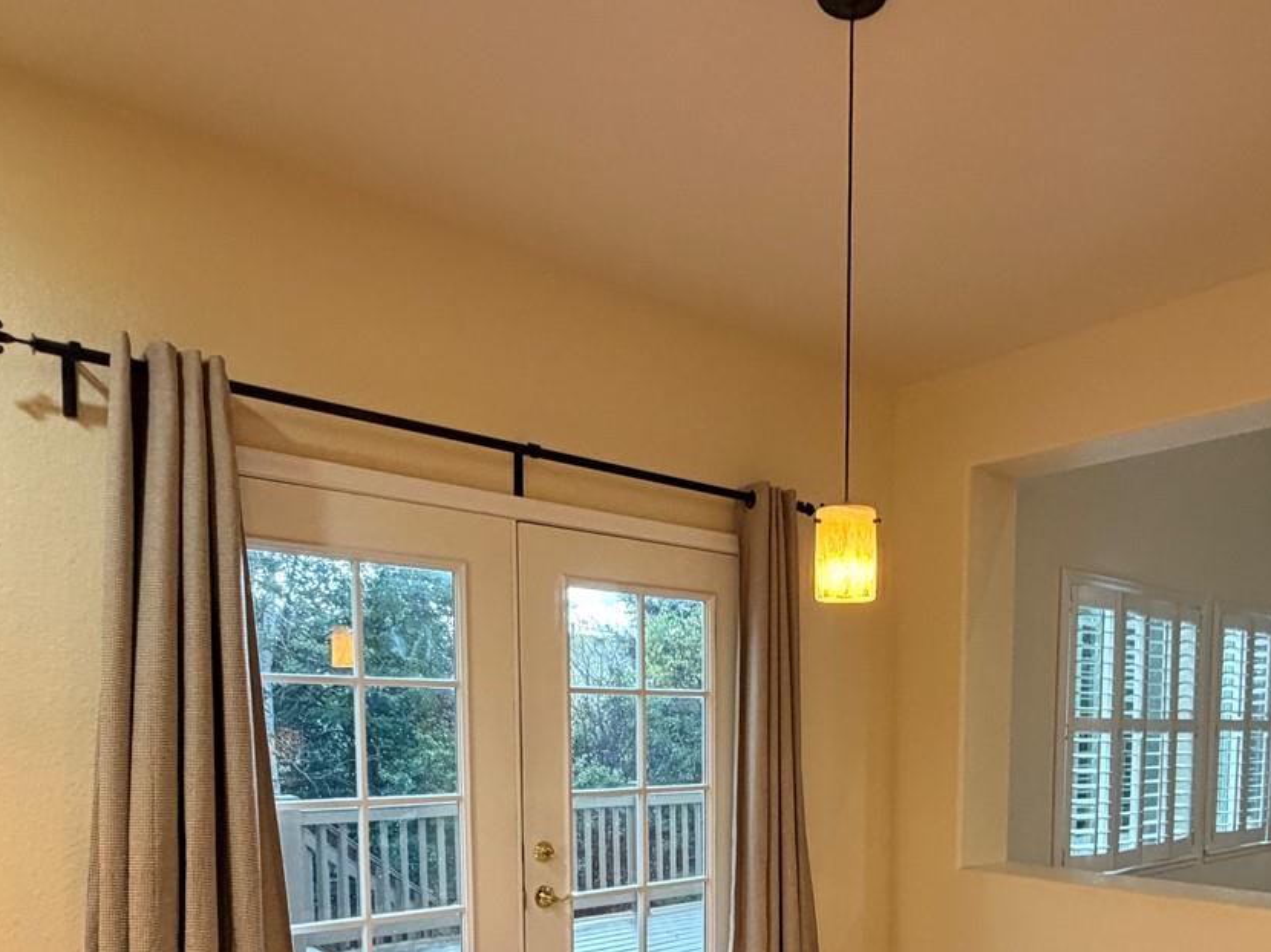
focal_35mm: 27
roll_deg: -0.2
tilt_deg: -4.9
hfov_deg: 64.6
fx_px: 991
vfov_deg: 47.5
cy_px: 808
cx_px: 775
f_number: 2.2
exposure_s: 1/60
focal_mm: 2.22
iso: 320
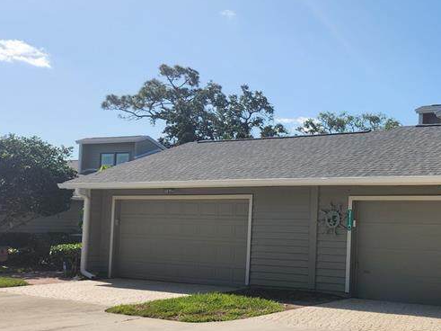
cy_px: 183
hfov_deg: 35.9
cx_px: 437
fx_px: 611
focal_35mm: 48
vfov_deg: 30.2
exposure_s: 1/2524
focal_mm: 5.4
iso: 20
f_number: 1.8
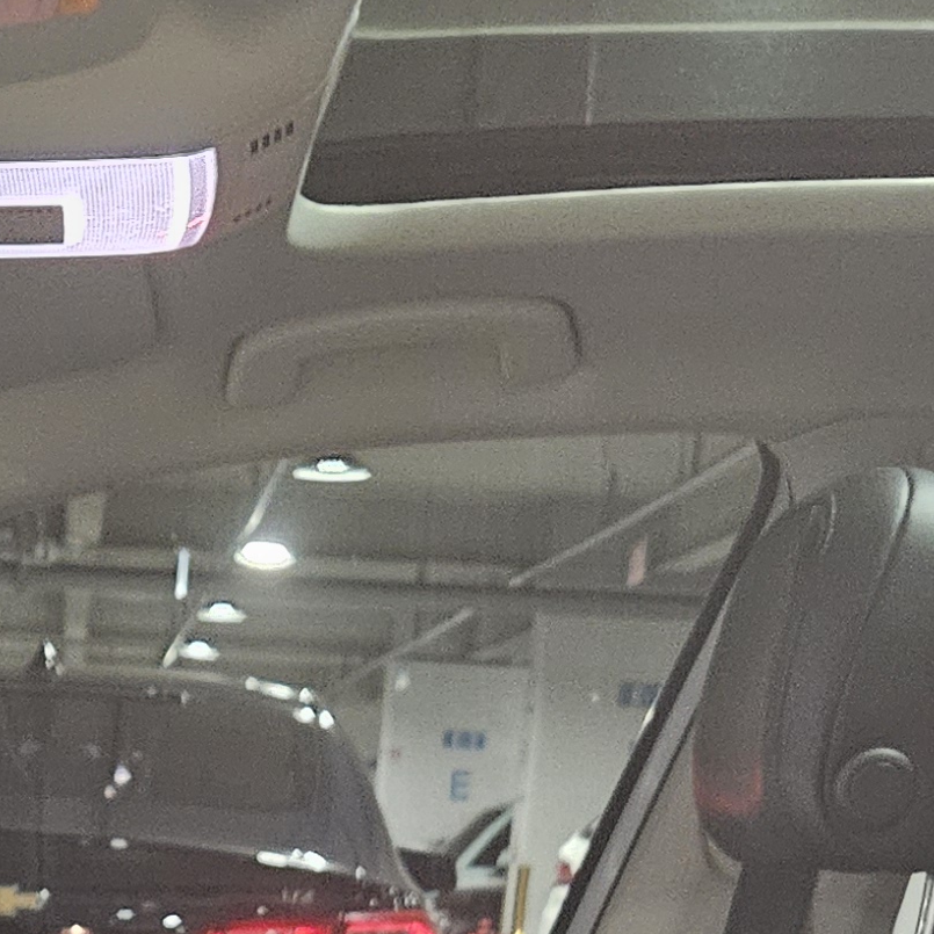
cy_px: 1607
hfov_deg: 16.8
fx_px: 3083
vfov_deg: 15.2
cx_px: -29
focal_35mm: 101
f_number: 1.8
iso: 1000
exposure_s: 1/24
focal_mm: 5.4
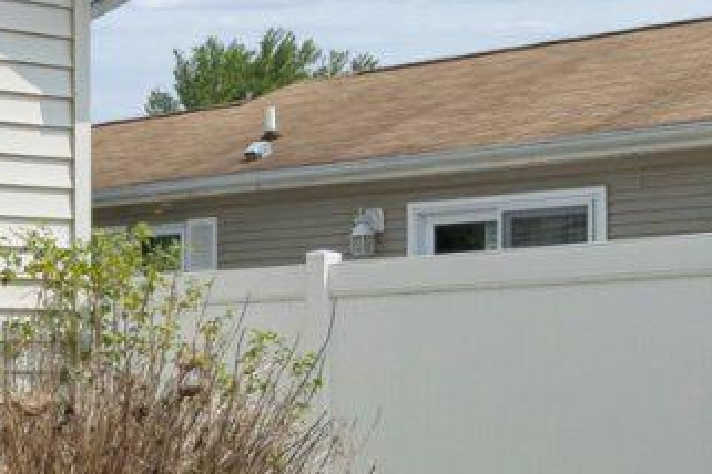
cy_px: 444
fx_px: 2080
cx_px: -58
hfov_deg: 18.7
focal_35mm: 105
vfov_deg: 12.9
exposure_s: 1/400
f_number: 8
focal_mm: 11
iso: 100
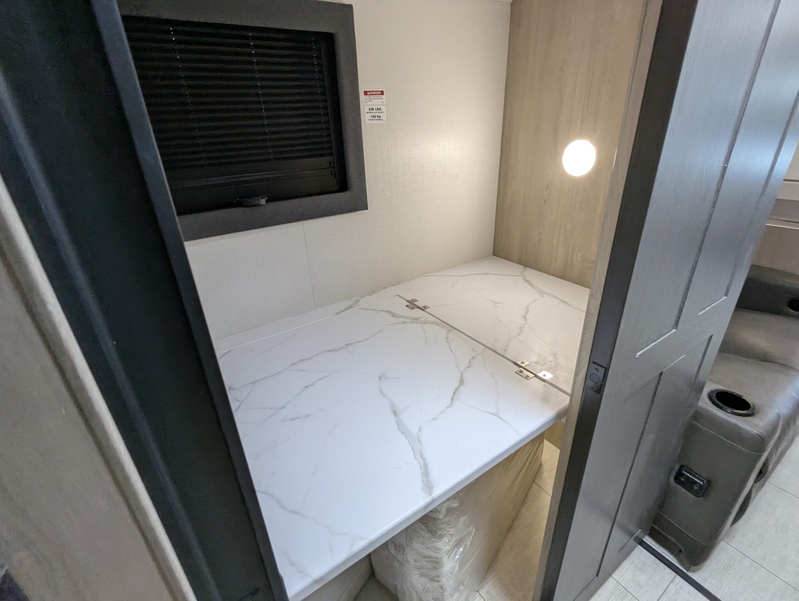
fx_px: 370
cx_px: 400
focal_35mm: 16
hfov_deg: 94.4
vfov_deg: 78.2
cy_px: 300
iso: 182
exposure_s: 1/93.1
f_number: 2.2
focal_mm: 2.35
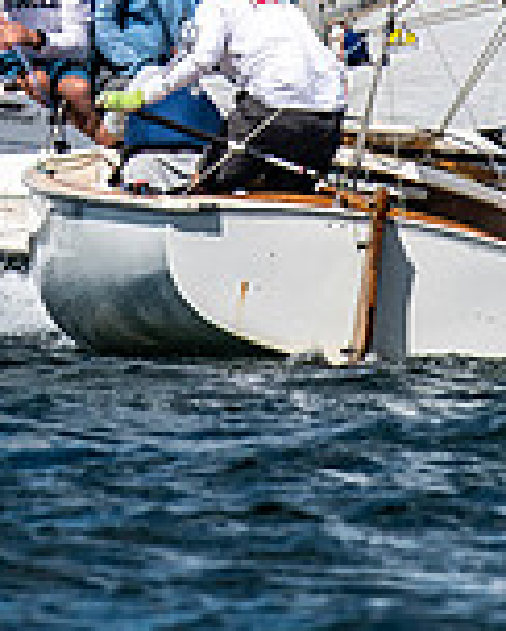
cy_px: -117
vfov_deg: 1.0
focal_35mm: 1976
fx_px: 36916
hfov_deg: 0.8
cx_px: 133
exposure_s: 1/6400
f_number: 5
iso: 500
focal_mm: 300
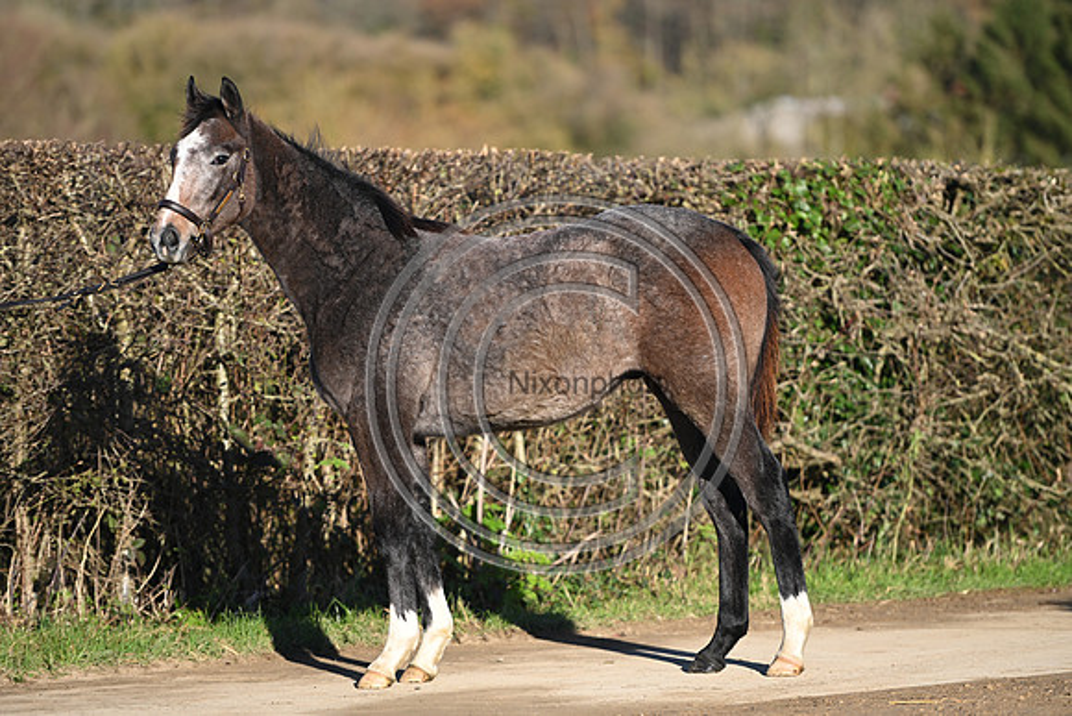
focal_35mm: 190
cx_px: 536
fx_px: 5659
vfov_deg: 7.2
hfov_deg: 10.8
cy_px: 358
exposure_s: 1/1250
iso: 140
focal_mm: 190
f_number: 3.2
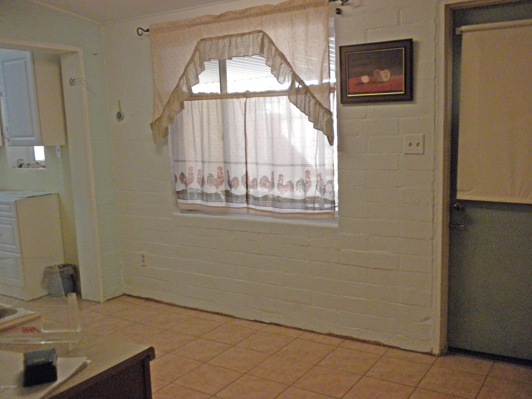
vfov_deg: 38.7
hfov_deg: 50.1
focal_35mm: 37
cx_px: 266
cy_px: 200
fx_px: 569
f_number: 3.5
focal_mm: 6.6
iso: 266
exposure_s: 1/59.3
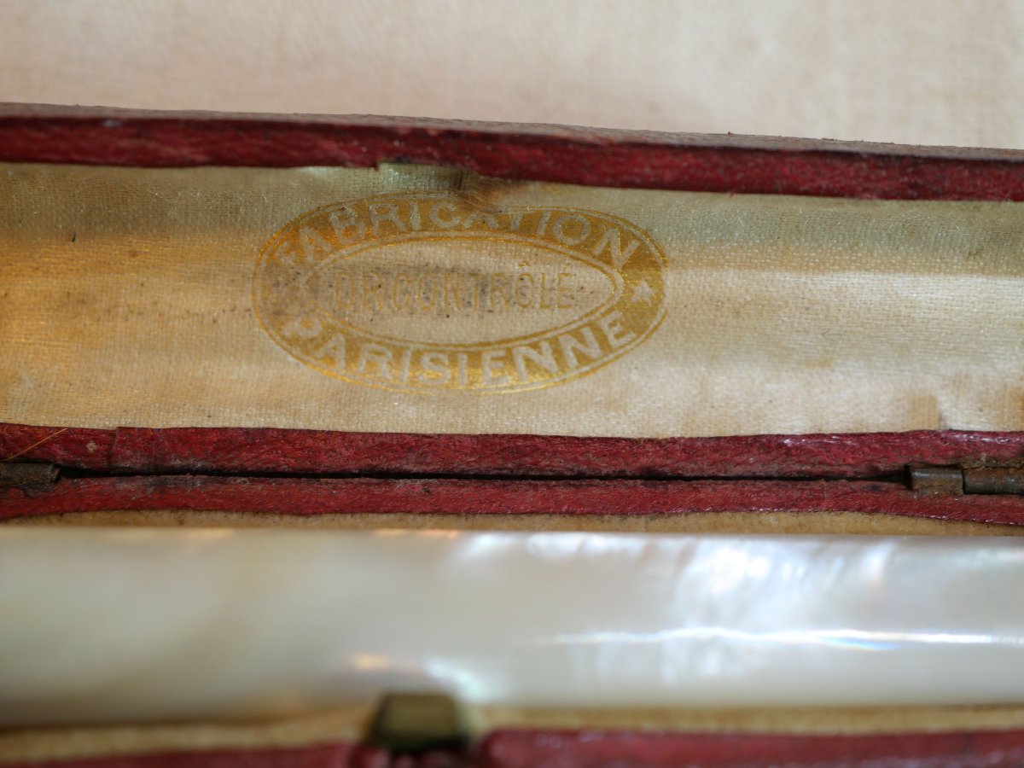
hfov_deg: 32.2
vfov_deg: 24.4
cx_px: 512
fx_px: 1775
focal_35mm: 60
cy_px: 384
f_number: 4
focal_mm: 30
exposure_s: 1/125
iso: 200
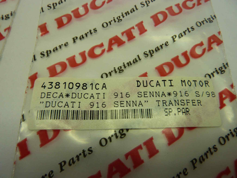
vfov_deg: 54.9
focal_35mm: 25
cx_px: 118
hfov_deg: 69.4
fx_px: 171
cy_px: 89
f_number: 3.3
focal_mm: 4.1
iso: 80
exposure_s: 1/60
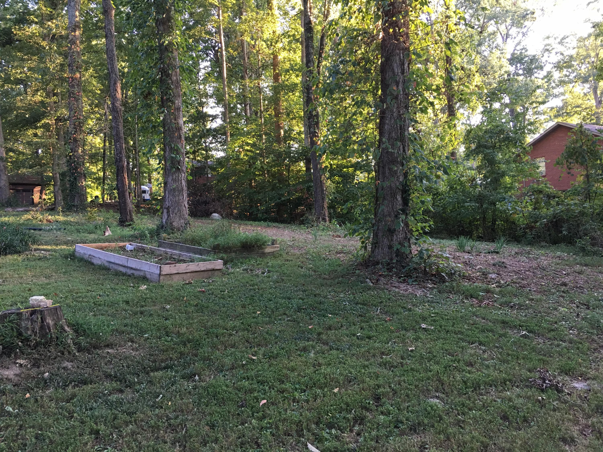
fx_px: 505
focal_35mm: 29
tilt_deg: +1.2
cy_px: 226
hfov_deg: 61.7
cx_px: 302
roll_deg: +2.6
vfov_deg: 48.2
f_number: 2.2
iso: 32
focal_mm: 4.15
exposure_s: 1/30
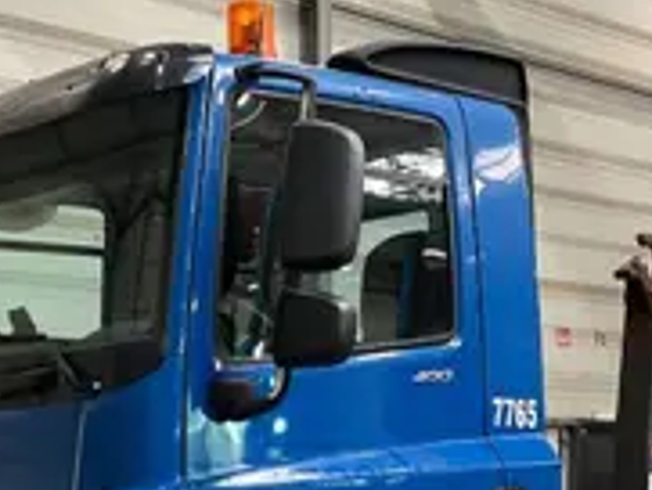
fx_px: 1451
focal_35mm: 77
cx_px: 504
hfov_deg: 25.0
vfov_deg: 18.7
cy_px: 472
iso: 125
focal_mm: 3
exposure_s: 1/60
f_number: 1.8
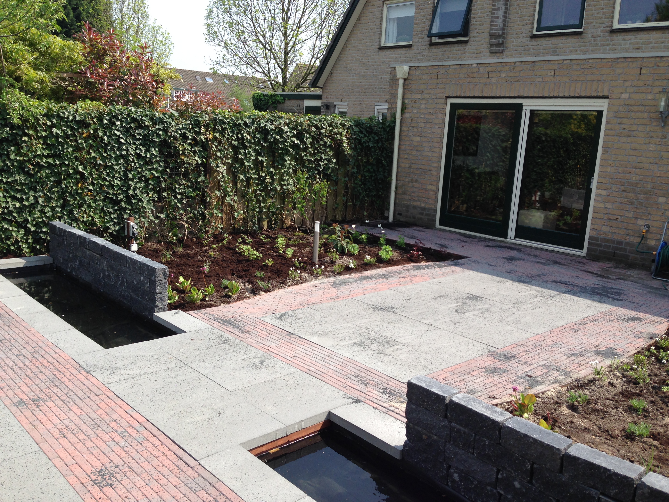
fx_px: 638
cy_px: 251
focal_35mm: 33
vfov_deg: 42.9
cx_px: 334
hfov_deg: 55.4
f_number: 2.4
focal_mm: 4.12
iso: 50
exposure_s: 1/903
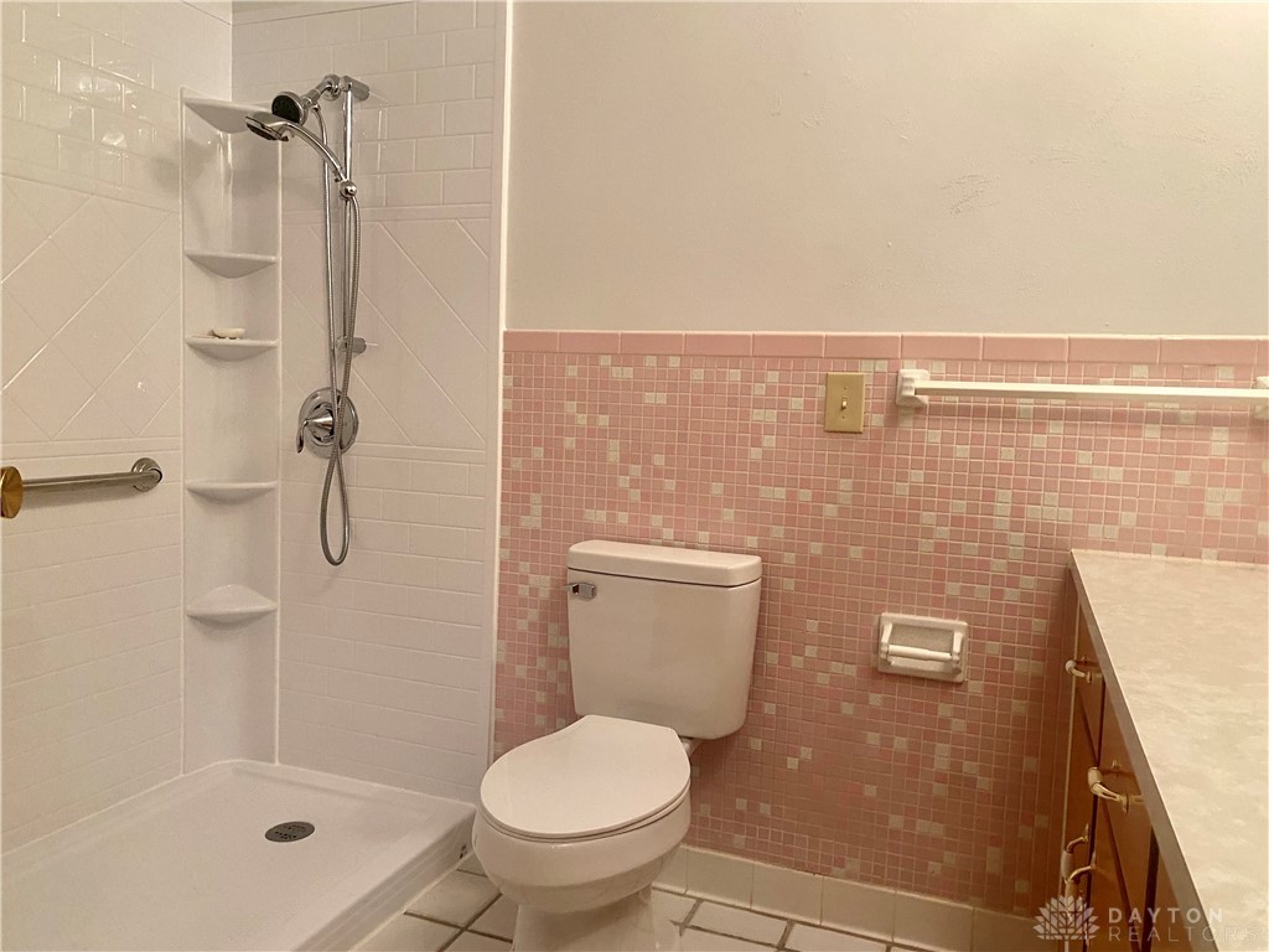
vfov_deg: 53.1
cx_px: 634
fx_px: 953
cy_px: 476
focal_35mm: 26
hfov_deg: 67.3
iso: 250
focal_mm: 4.25
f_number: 1.8
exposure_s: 1/60
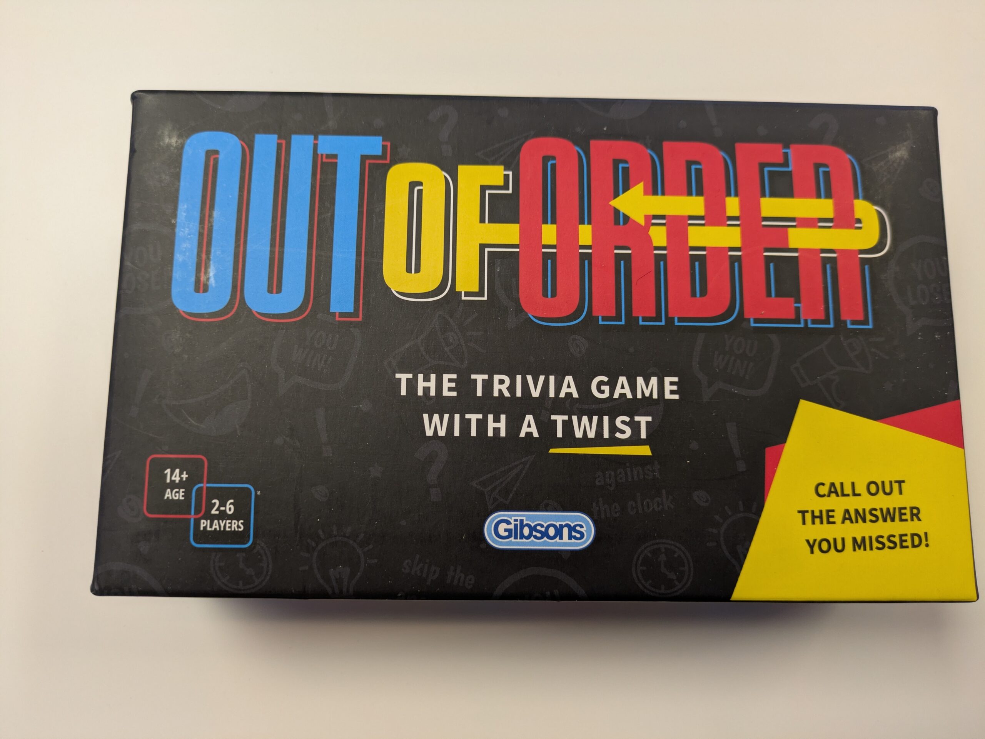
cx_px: 492
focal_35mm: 25
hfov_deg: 69.4
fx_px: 712
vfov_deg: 54.9
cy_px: 370
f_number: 1.89
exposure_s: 1/100
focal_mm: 5.43
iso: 204
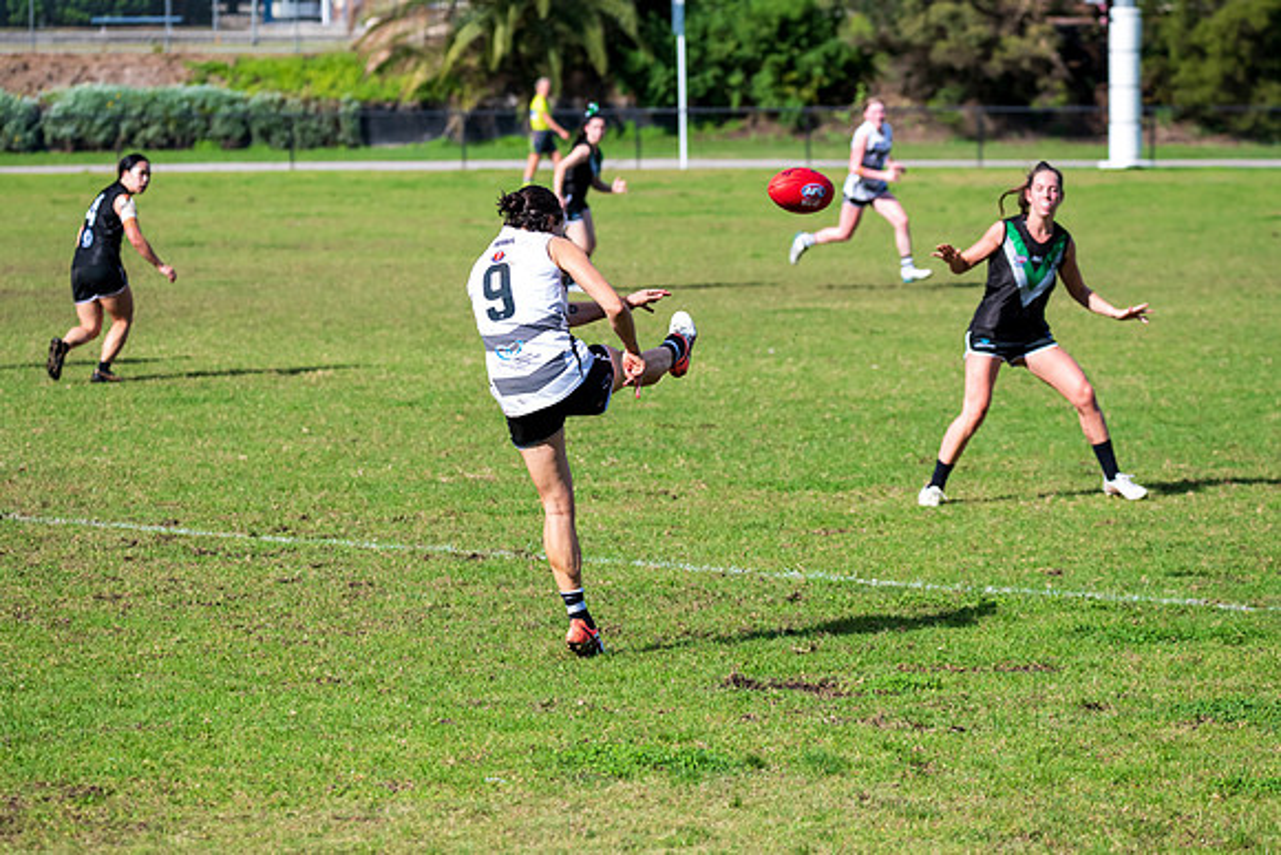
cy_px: 428
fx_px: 7012
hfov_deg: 10.4
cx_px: 640
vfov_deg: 7.0
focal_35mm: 197
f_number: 7.1
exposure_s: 1/2000
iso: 800
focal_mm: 190
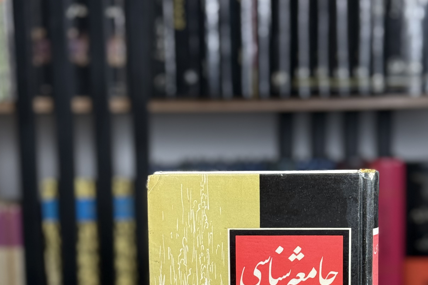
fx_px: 987
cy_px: 243
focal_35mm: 83
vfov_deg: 16.3
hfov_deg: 24.4
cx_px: 257
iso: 100
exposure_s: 1/100
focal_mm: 6.76
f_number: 1.78
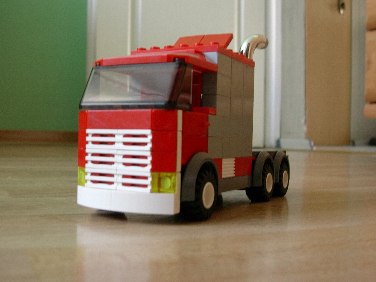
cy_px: 141
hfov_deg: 42.1
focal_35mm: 45
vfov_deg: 32.2
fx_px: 489
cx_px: 188
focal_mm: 6.7
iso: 72
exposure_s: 1/4
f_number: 2.9
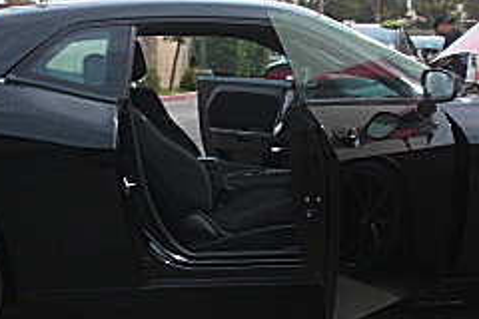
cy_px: 287
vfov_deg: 13.6
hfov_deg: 20.4
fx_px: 1330
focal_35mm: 100
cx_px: 228
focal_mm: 6.3
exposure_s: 1/400
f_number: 2.8
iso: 50
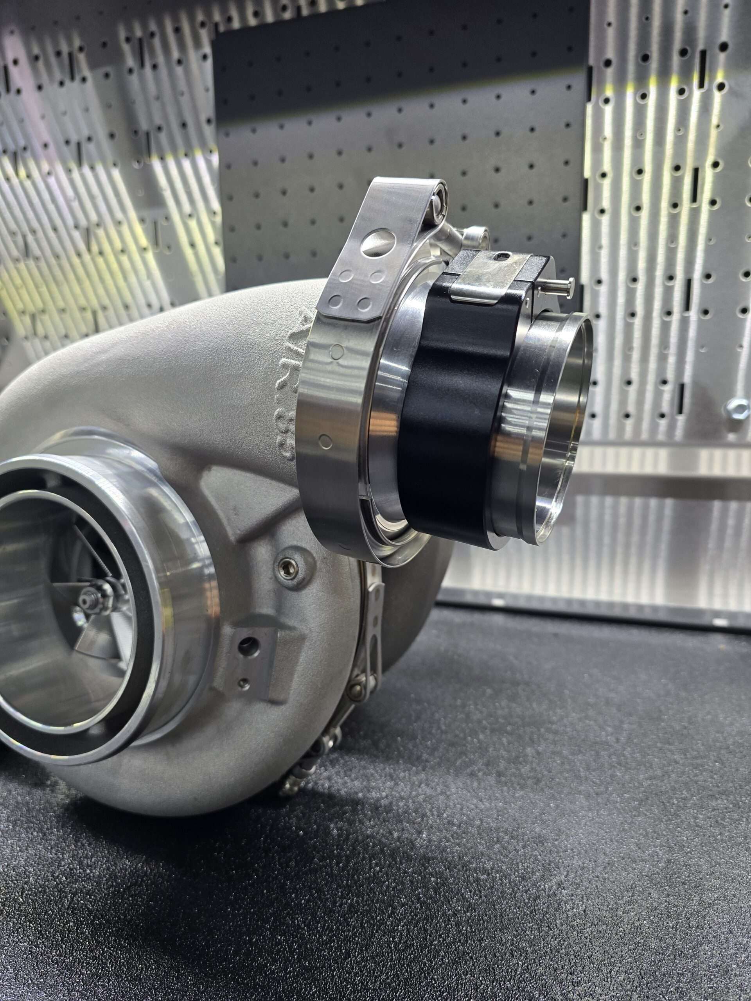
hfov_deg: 58.9
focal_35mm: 23
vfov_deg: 73.9
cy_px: 500
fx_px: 665
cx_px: 376
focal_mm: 6.3
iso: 100
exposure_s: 1/120
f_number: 1.7
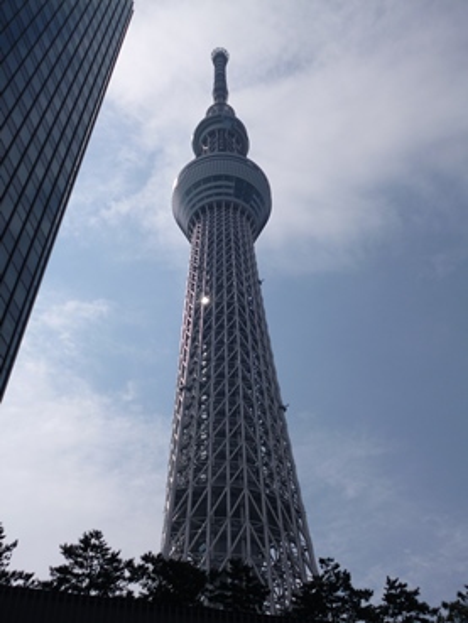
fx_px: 685
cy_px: 312
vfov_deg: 49.0
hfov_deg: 37.7
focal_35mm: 38
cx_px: 234
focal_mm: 6.8
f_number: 10
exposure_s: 1/250
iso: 100
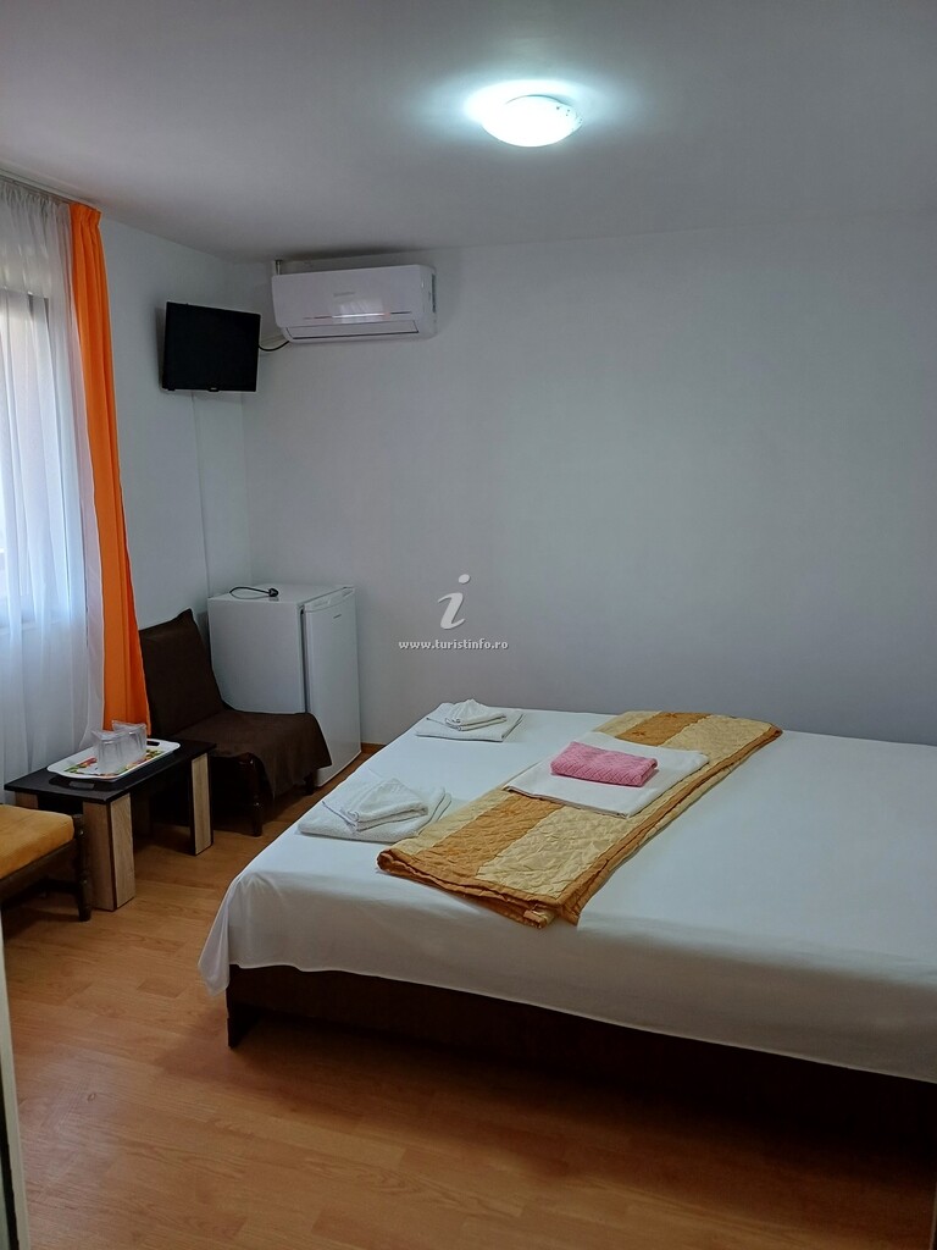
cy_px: 625
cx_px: 468
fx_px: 902
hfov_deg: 54.9
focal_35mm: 25
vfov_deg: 69.4
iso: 320
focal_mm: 4.65
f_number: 1.8
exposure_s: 1/50
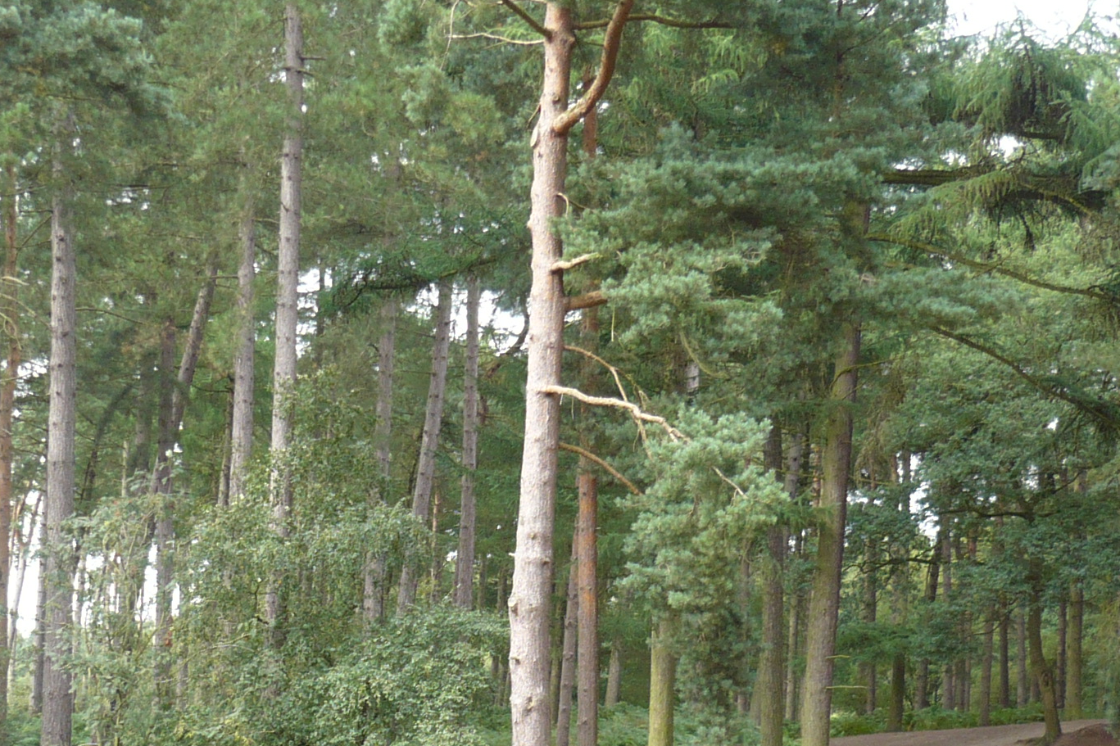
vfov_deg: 18.1
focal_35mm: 75
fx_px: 2333
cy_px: 555
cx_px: 468
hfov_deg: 27.0
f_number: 2.8
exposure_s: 1/125
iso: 100
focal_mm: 5.8
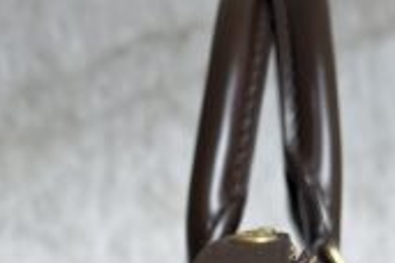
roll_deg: -0.2
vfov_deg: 9.8
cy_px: 699
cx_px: 206
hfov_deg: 17.5
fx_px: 1284
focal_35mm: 117
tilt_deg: -13.8
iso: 125
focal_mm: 6.76
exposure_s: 1/120
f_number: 1.78
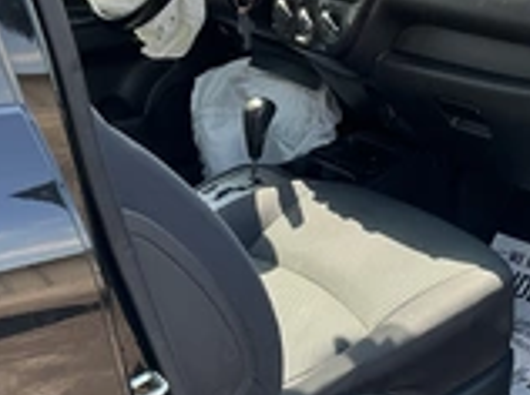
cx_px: 389
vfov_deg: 20.6
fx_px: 1085
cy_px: 147
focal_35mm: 71
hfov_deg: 27.1
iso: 20
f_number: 1.8
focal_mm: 3
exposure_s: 1/188
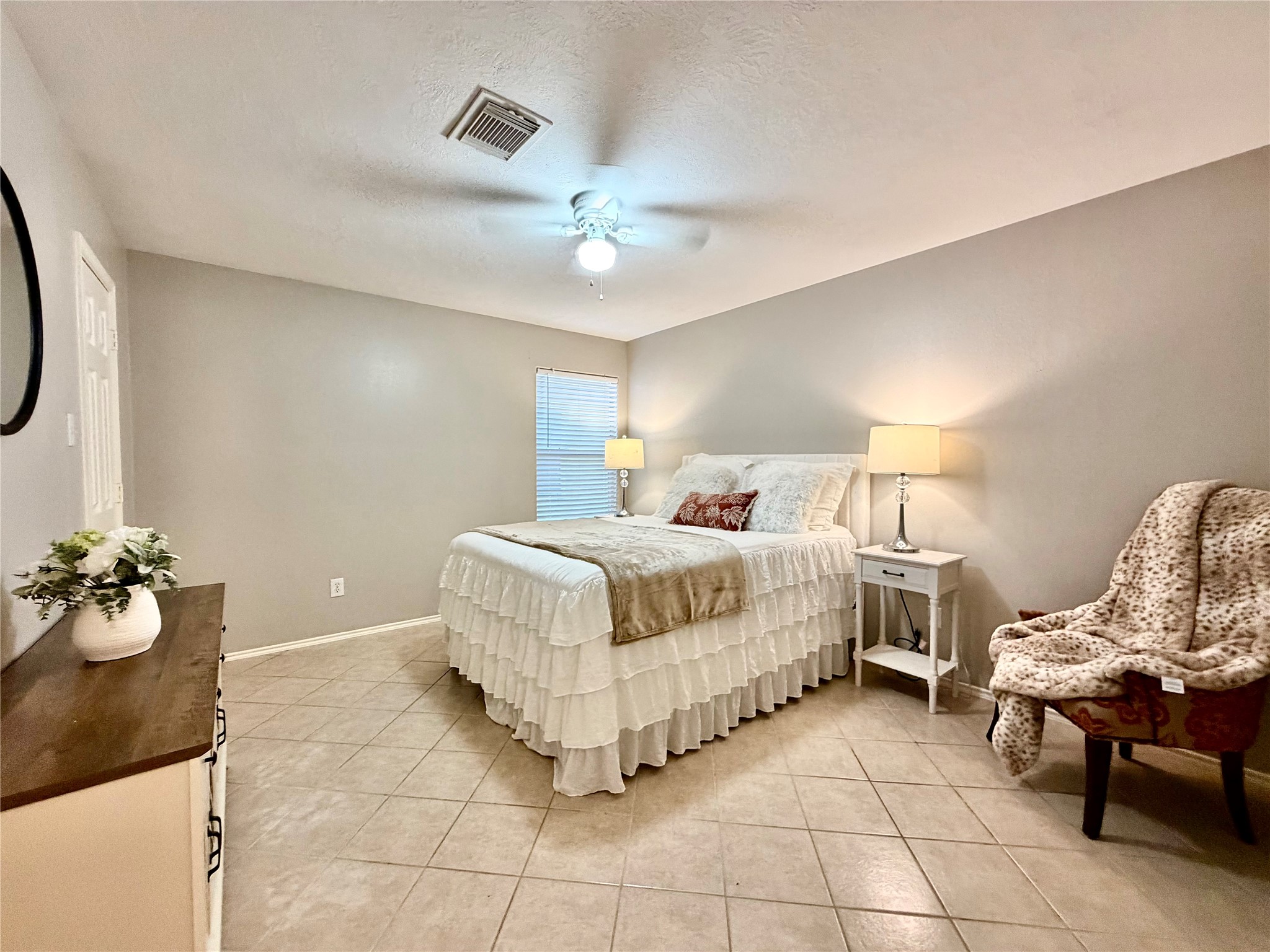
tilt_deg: -1.9
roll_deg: -0.1
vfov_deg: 85.7
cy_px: 476
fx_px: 514
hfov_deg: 102.1
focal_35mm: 14
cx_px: 635
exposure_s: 1/60
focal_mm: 2.22
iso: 320
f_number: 2.2
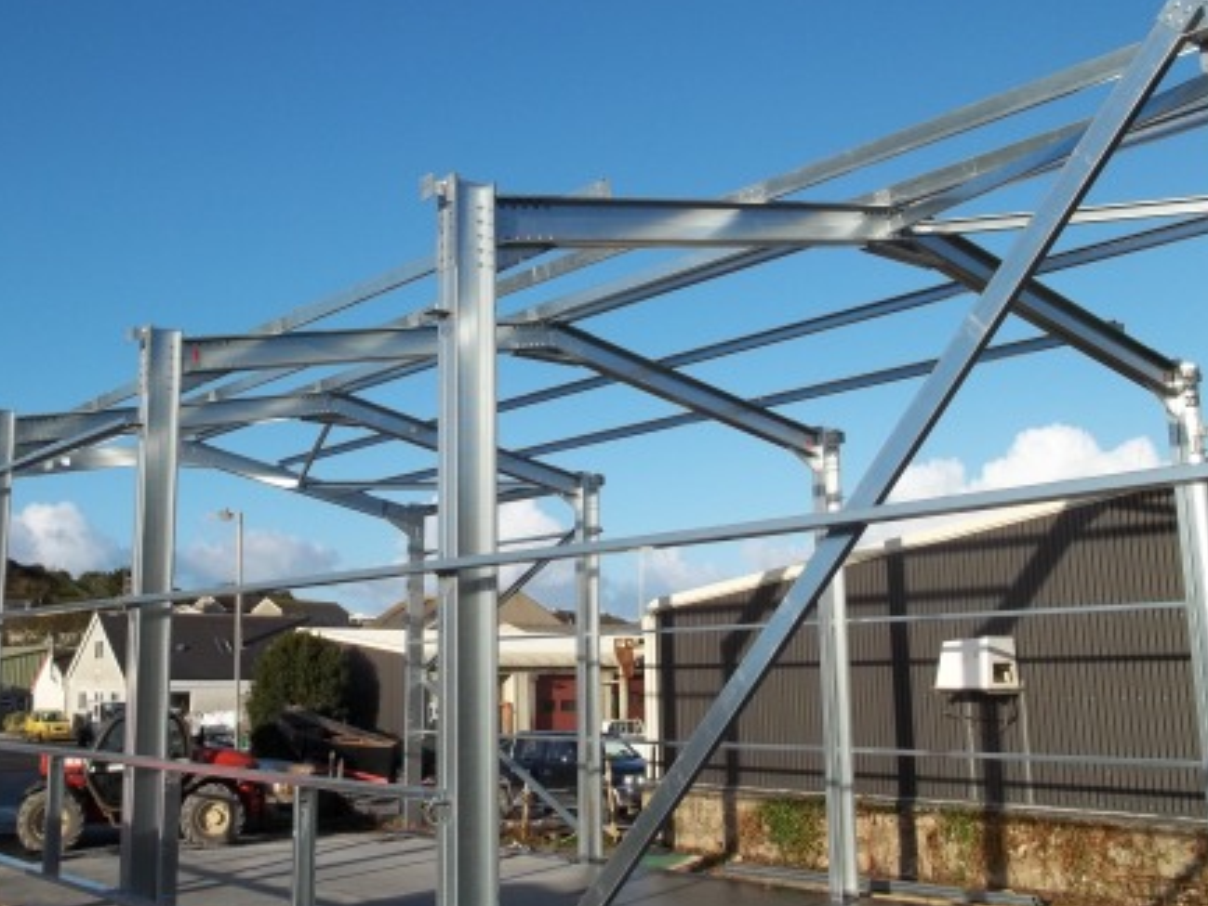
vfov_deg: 36.8
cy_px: 390
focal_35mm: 39
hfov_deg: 47.7
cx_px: 516
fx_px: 1361
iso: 64
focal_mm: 5.9
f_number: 8
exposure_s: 1/160
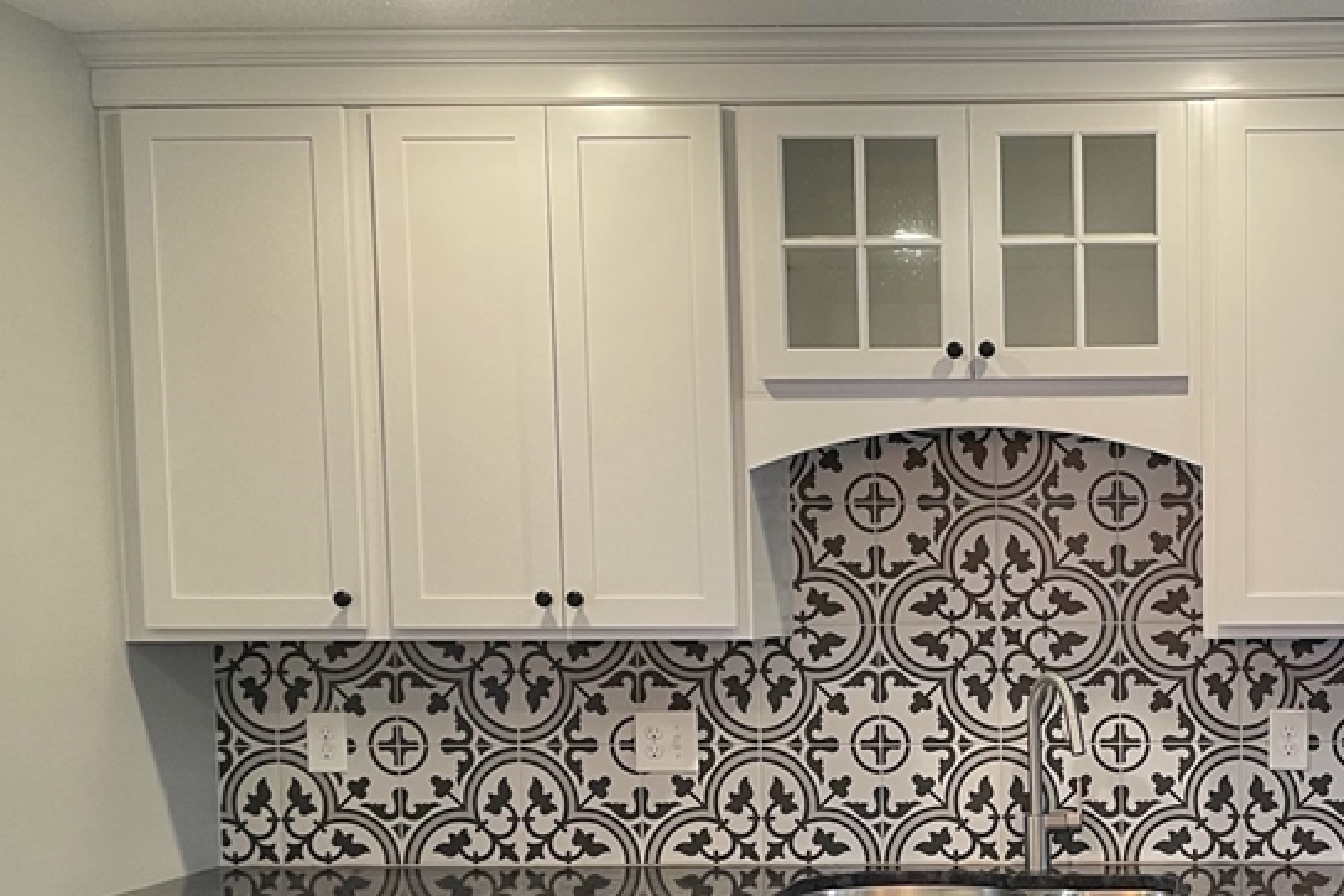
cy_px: 752
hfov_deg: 36.6
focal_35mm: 51
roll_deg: +0.5
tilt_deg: -4.1
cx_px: 1191
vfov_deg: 25.9
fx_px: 1904
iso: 100
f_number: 1.6
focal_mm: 4.2
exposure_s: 1/60
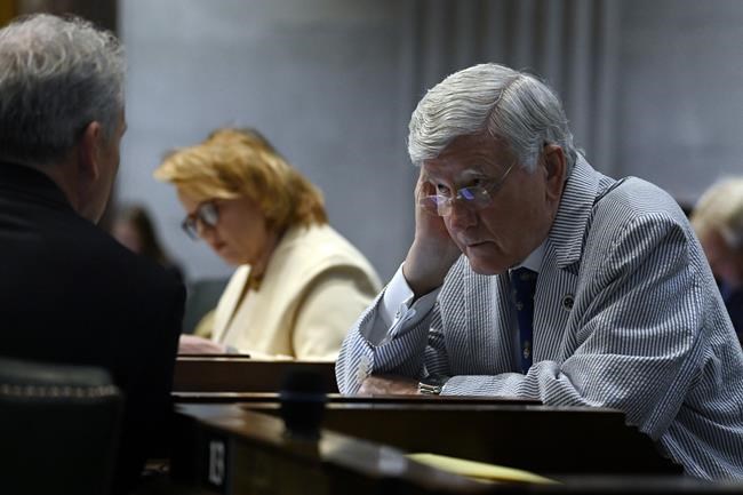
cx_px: 372
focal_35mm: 95
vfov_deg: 14.4
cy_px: 248
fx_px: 1960
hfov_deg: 21.5
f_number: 2.8
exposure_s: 1/200
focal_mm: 95
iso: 8000
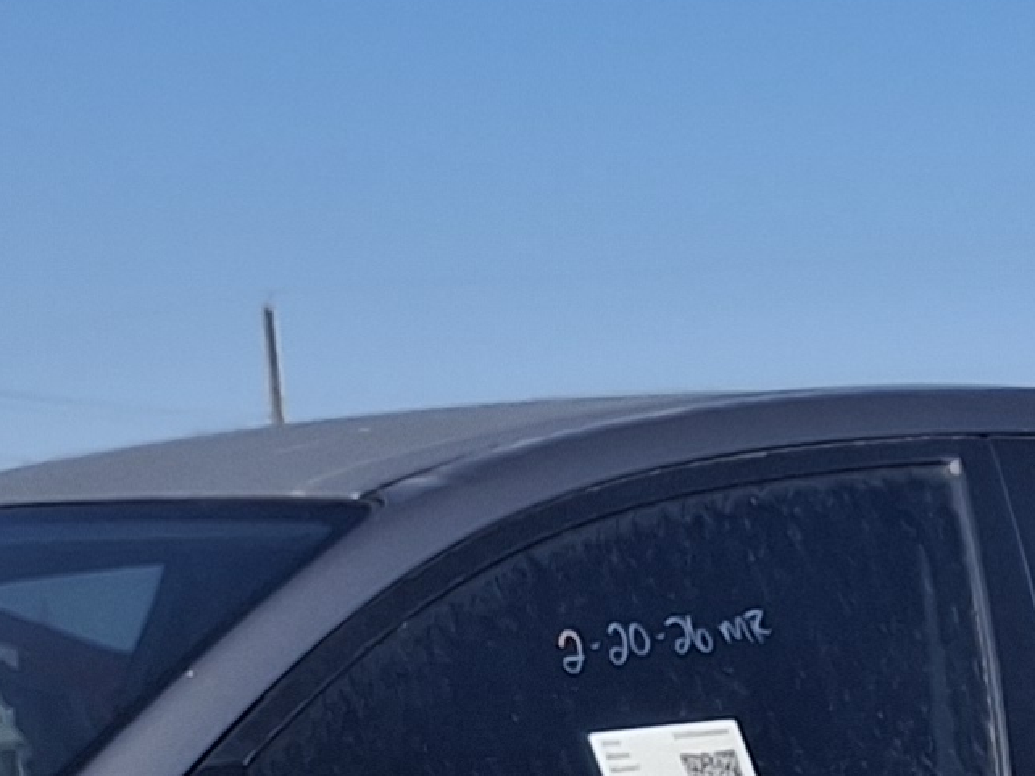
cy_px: 1257
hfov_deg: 10.2
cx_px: 2733
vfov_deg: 9.0
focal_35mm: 159
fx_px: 4752
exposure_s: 1/2262
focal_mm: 4.69
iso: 32
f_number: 1.8
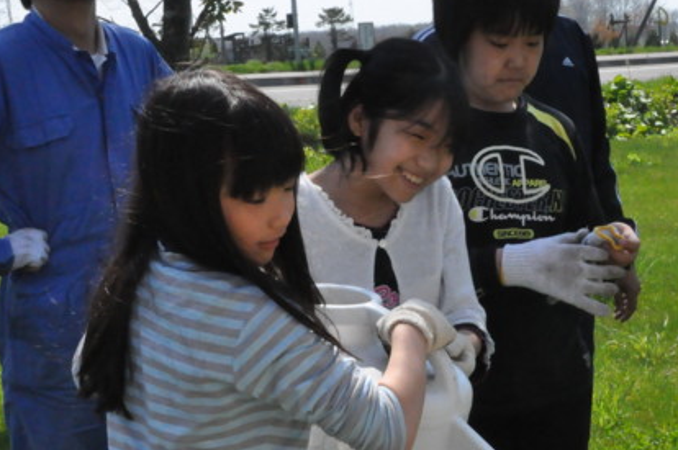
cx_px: 562
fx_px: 1579
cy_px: 308
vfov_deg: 16.2
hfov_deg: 23.8
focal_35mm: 84
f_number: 18
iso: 3200
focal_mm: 29
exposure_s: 1/1250
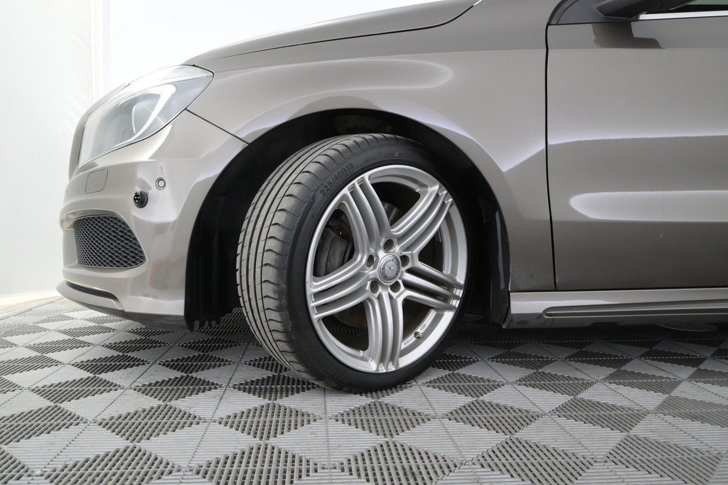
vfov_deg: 43.6
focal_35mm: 30
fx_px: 607
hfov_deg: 61.9
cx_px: 364
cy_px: 242
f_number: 4.5
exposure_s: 1/80
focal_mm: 20
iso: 2500
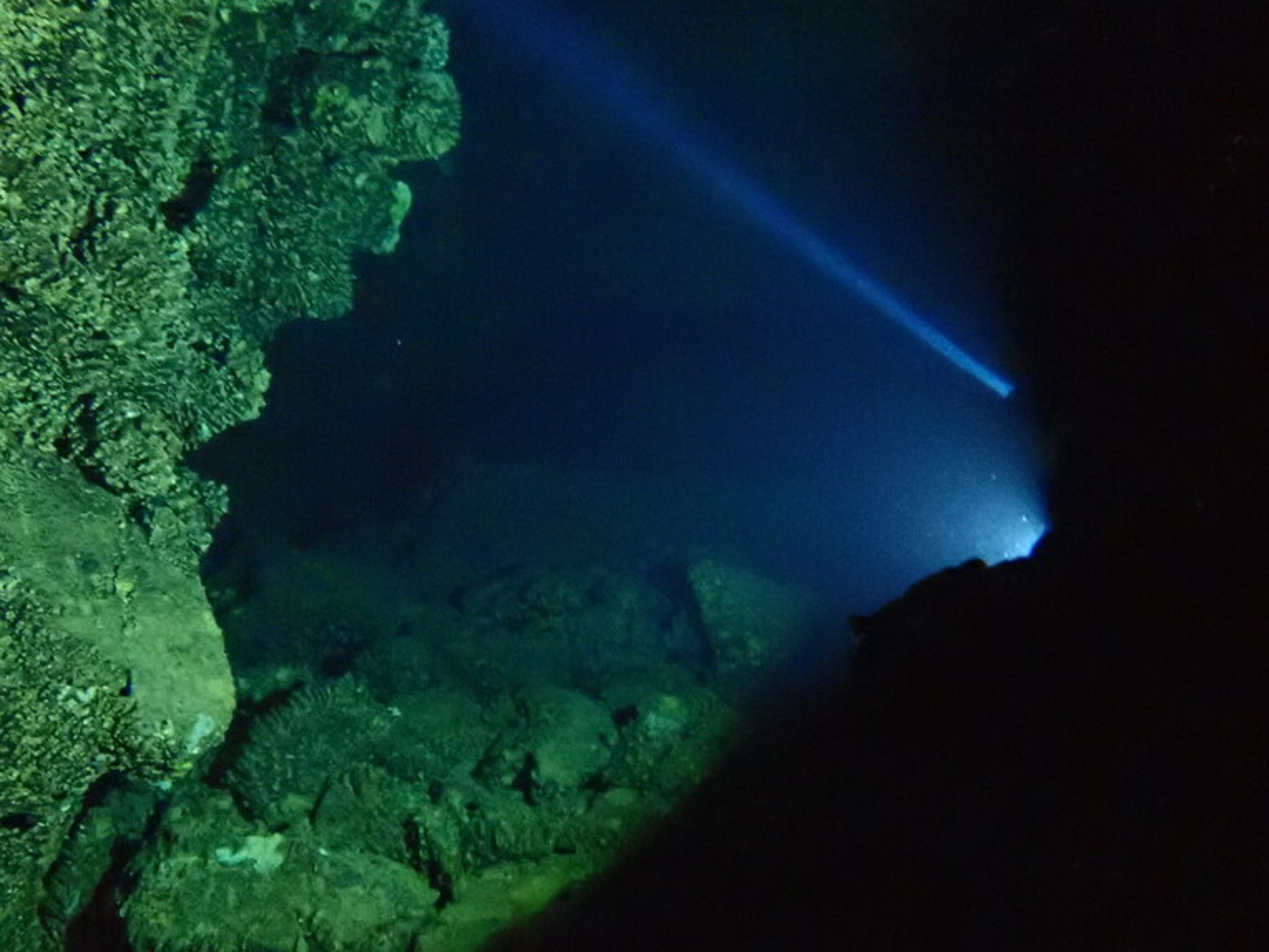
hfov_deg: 55.3
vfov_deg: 42.6
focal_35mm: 33
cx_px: 618
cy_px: 593
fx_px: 1210
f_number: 2.8
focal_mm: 4.5
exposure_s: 1/60
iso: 4000
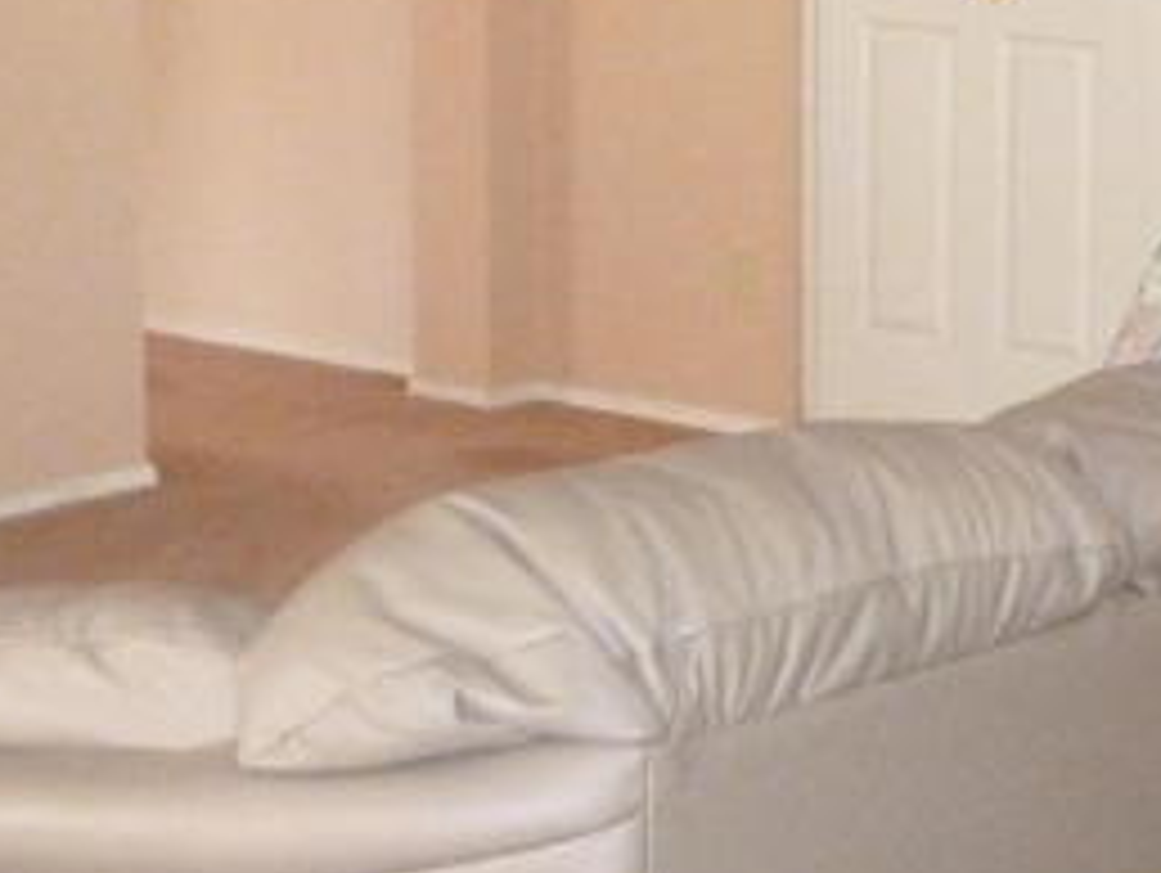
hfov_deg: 17.7
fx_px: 3726
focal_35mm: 111
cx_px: 670
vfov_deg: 13.3
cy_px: 148
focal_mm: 5
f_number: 3.3
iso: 640
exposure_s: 1/60
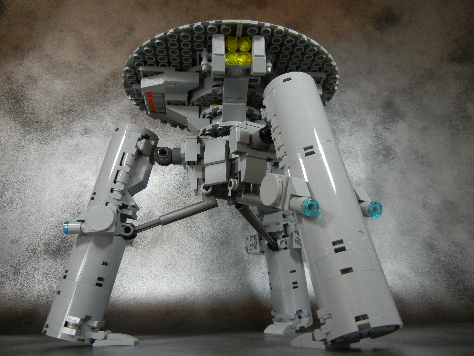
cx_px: 237
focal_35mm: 30
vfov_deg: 46.8
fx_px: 411
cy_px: 178
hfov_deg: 60.0
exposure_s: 1/116
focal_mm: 5.4
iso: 400
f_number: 3.5
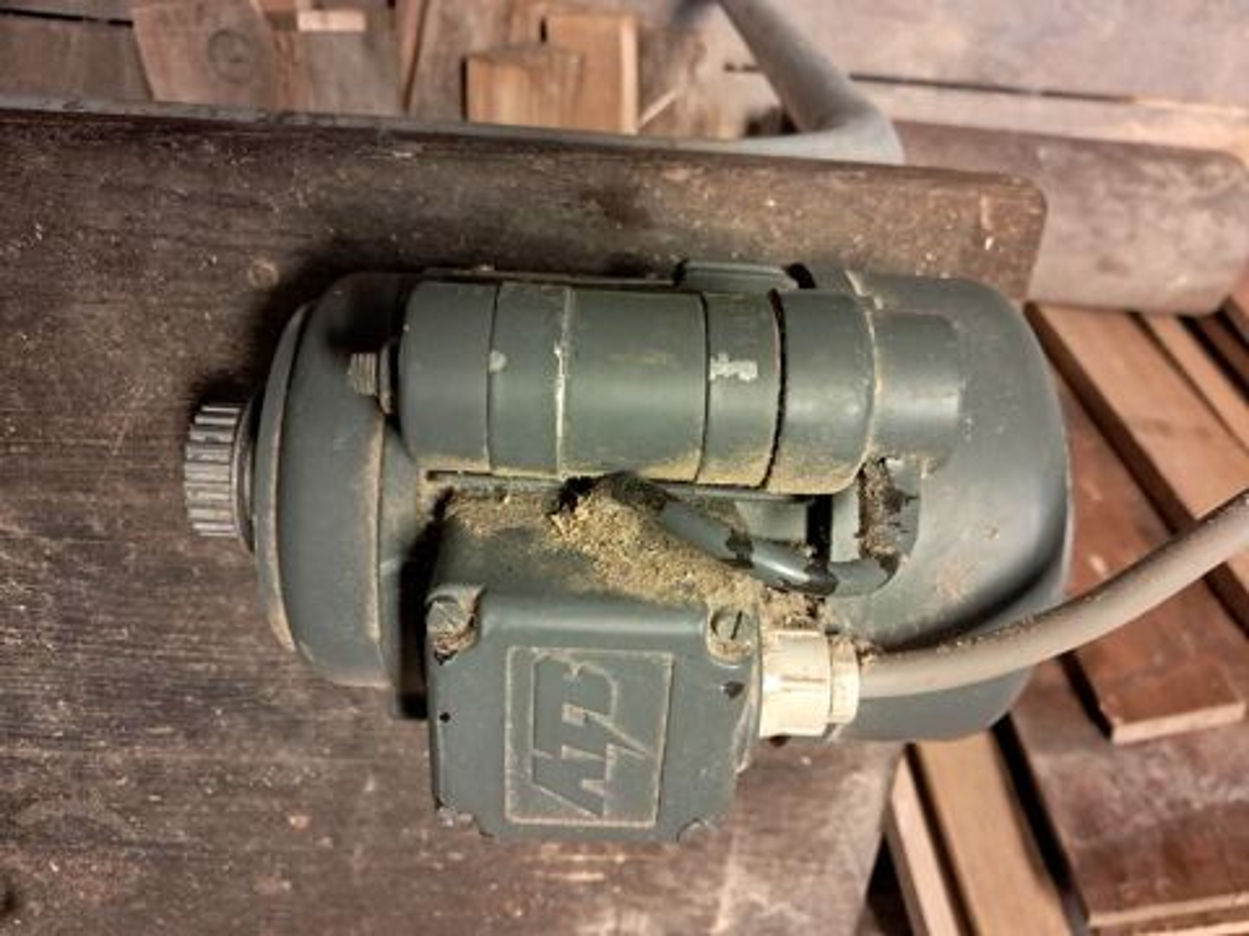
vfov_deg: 51.4
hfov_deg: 65.3
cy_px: 468
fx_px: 974
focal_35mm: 27
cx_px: 624
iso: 800
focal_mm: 4
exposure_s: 1/33
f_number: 1.8
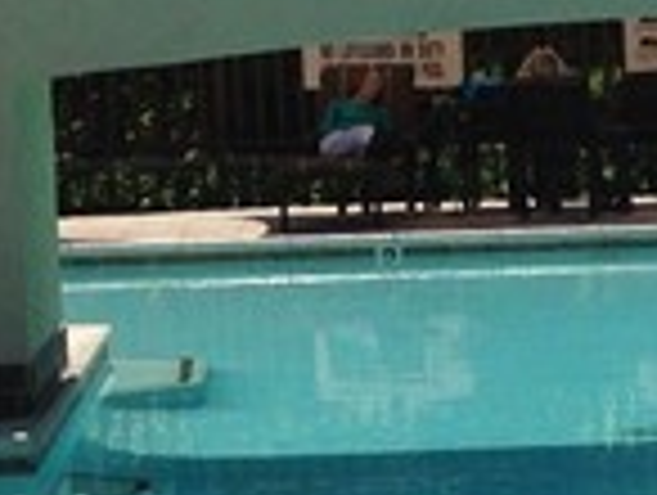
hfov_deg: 8.1
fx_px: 4392
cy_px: 279
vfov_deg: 6.5
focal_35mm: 231
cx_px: 1323
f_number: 2.4
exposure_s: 1/3012
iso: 50
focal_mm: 4.12
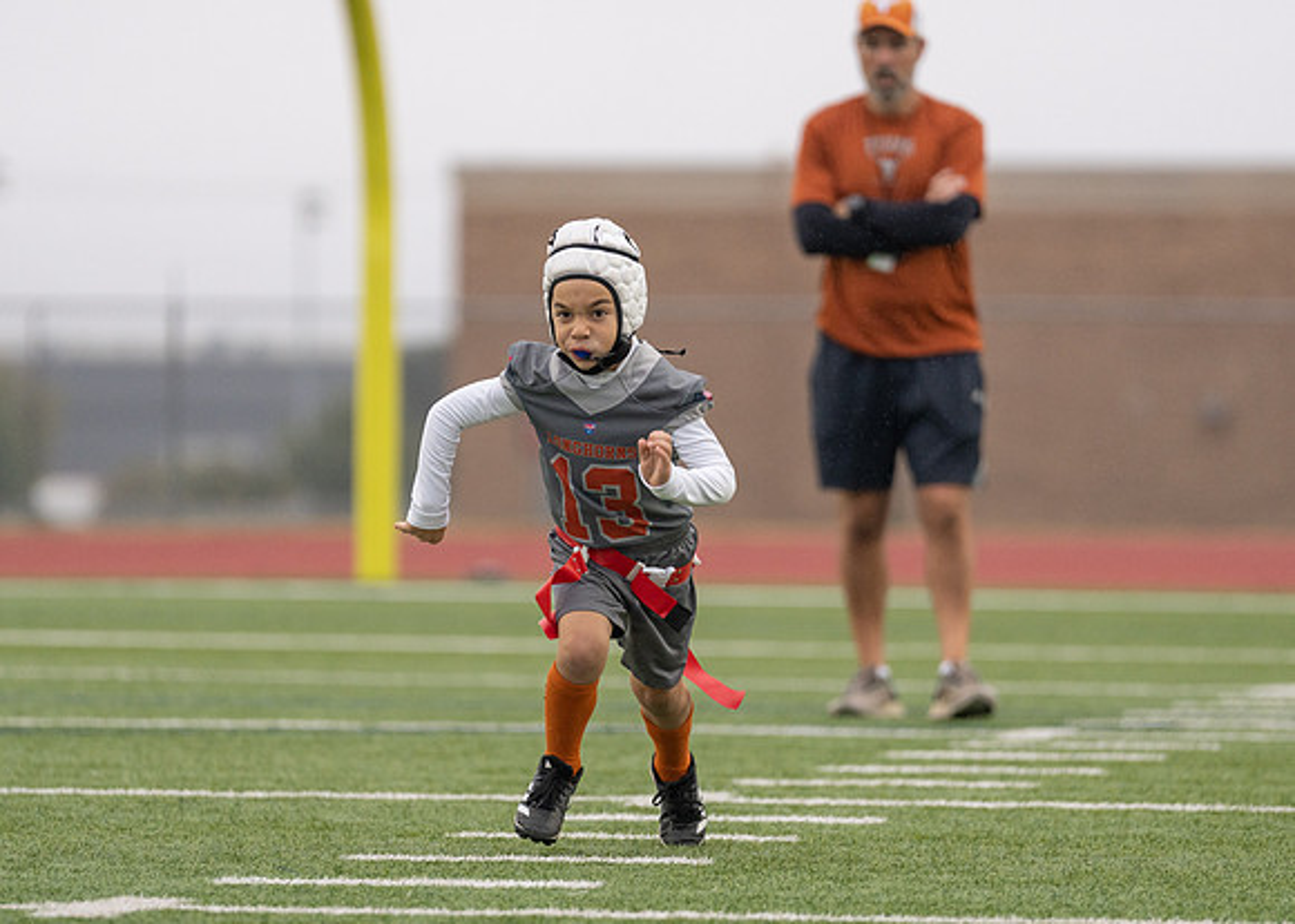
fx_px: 10305
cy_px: 482
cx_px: 636
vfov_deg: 5.1
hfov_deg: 7.2
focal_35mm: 280
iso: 1000
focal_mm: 200
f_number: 2.8
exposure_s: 1/1250
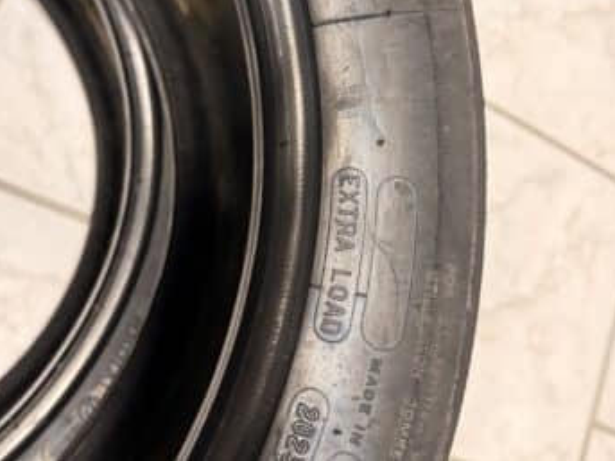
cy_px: 194
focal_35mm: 28
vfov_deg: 49.5
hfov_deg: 63.4
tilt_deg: -63.9
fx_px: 497
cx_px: 294
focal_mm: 6.76
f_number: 1.78
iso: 500
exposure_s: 1/50
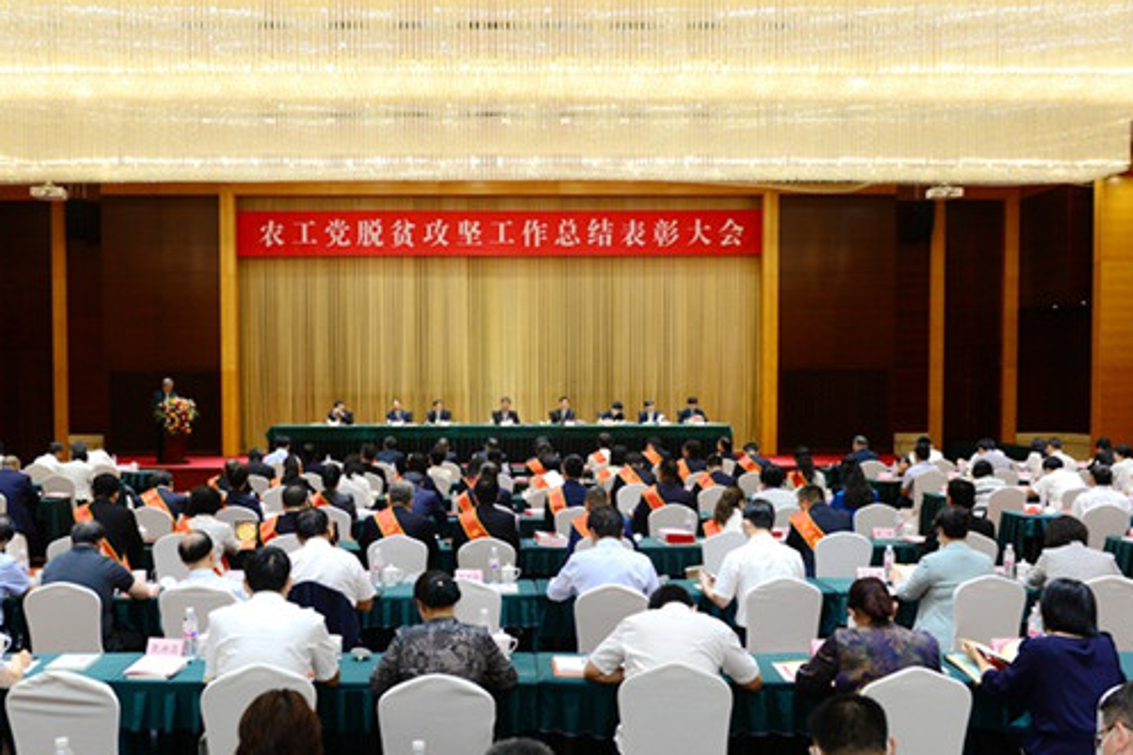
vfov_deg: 37.7
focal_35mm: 35
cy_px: 436
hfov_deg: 54.3
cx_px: 499
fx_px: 1101
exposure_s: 1/80
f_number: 4.5
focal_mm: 29
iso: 1250
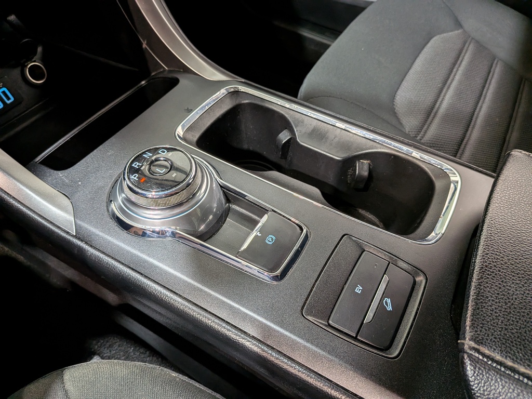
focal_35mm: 24
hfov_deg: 71.6
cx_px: 266
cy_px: 200
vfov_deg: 56.8
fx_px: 369
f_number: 1.7
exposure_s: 1/60
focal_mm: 4.53
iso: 36
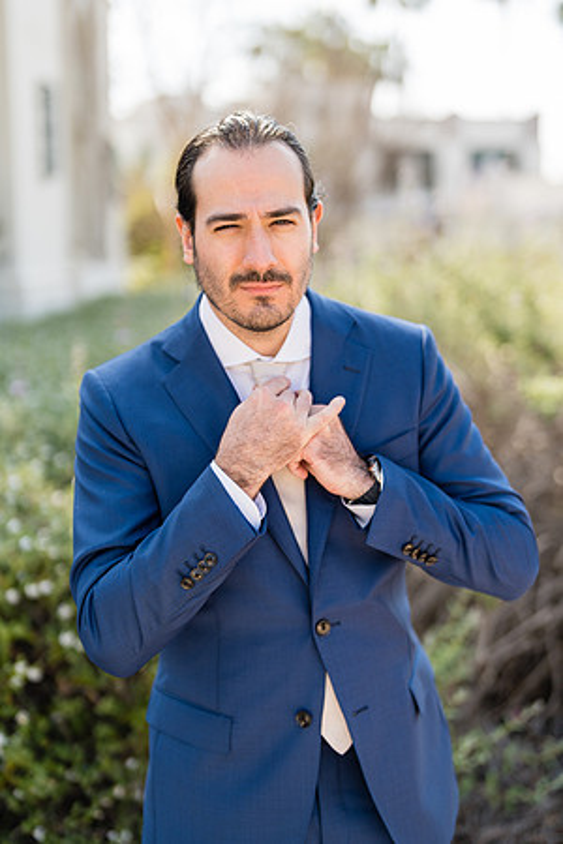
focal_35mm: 50
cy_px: 422
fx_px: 1173
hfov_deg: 27.0
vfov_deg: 39.6
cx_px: 282
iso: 125
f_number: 1.6
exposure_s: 1/1600
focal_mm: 50
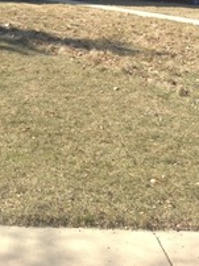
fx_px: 638
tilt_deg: +0.6
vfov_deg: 22.1
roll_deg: -2.3
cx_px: -1
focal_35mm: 83
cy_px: -41
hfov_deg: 17.3
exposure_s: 1/719
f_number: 2.4
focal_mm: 4.28
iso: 50
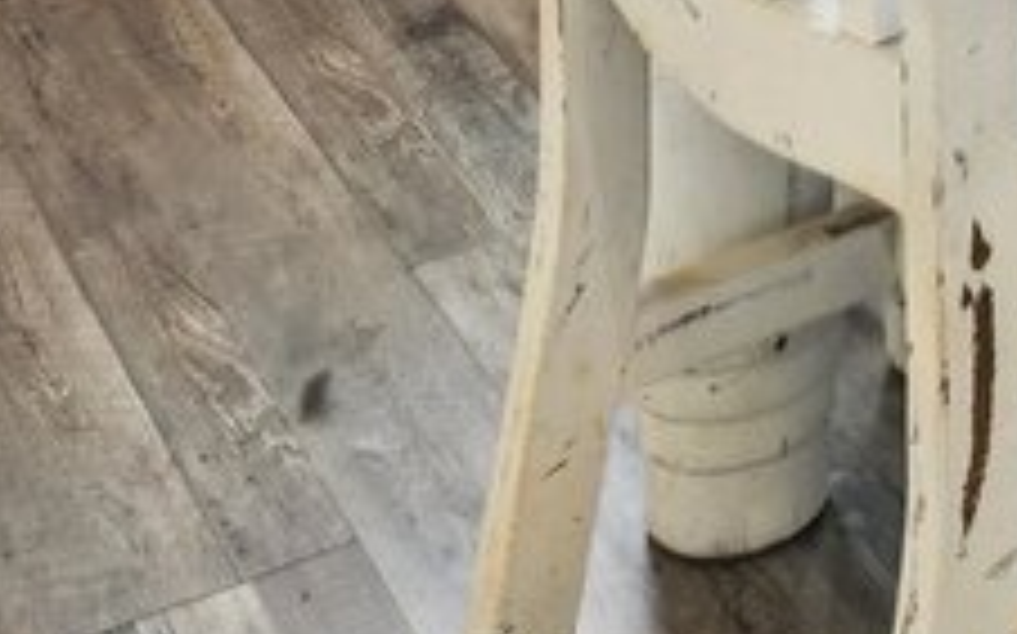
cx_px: 1948
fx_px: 3241
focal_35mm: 117
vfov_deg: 8.6
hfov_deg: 15.0
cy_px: -1479
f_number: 8
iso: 400
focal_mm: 16
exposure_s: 1/20
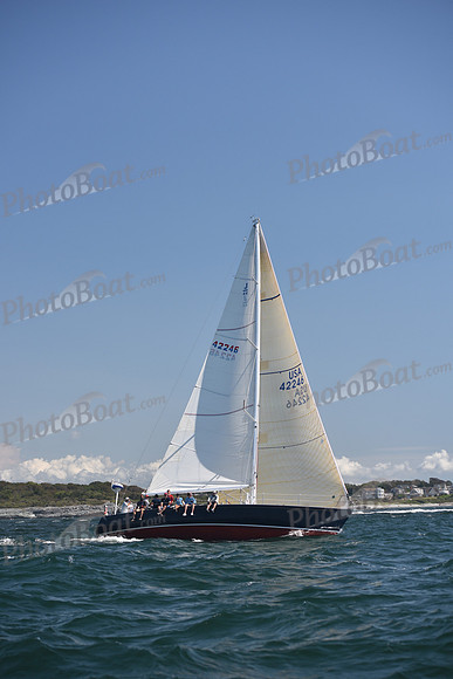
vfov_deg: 28.8
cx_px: 226
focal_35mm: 70
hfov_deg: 19.5
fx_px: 1320
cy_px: 340
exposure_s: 1/1250
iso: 250
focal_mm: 70
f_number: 4.5
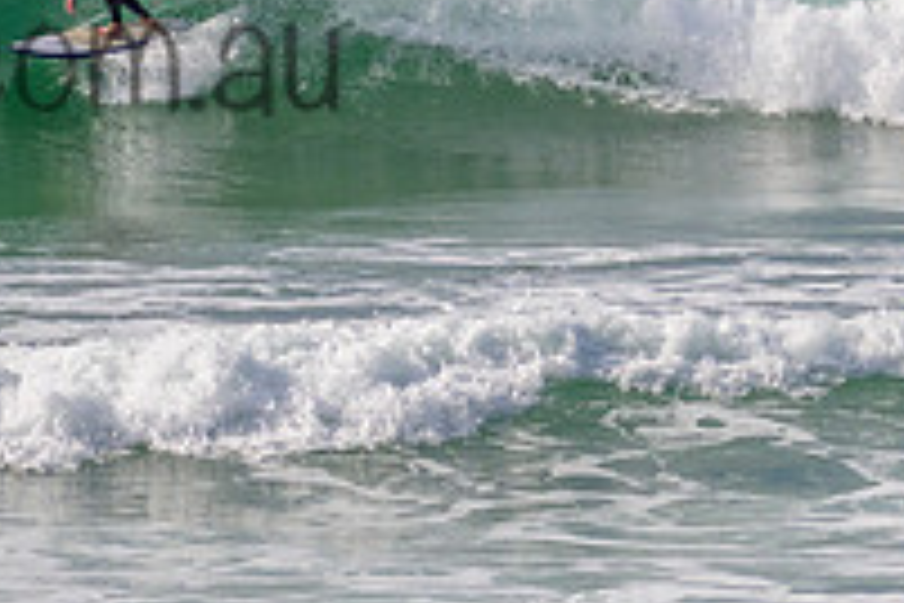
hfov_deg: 2.6
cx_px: 62
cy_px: 72
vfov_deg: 1.7
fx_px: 19937
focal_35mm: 794
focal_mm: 200
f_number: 9
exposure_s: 1/2000
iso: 560
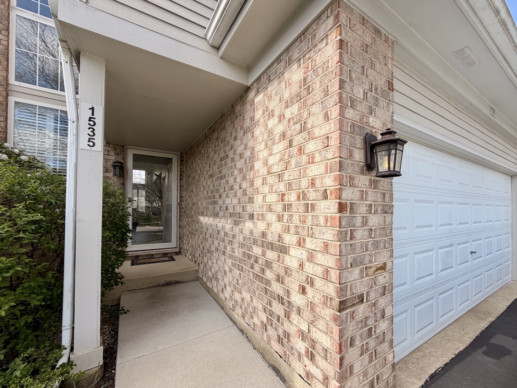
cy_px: 194
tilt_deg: +0.2
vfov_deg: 85.7
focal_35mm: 14
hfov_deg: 102.1
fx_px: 209
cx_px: 258
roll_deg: -0.7
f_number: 2.2
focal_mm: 2.22
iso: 40
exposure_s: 1/686
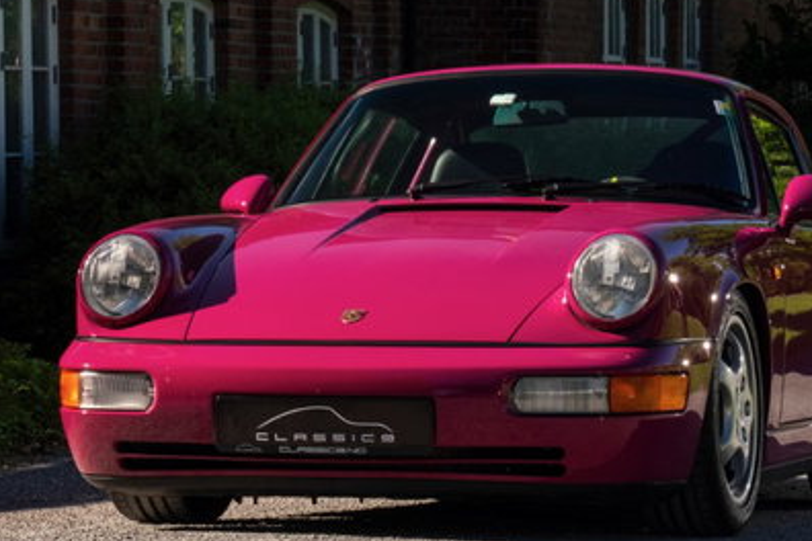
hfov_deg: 11.4
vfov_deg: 7.6
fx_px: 4082
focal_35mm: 181
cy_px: 210
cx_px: 326
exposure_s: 1/100
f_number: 20
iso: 500
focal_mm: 70
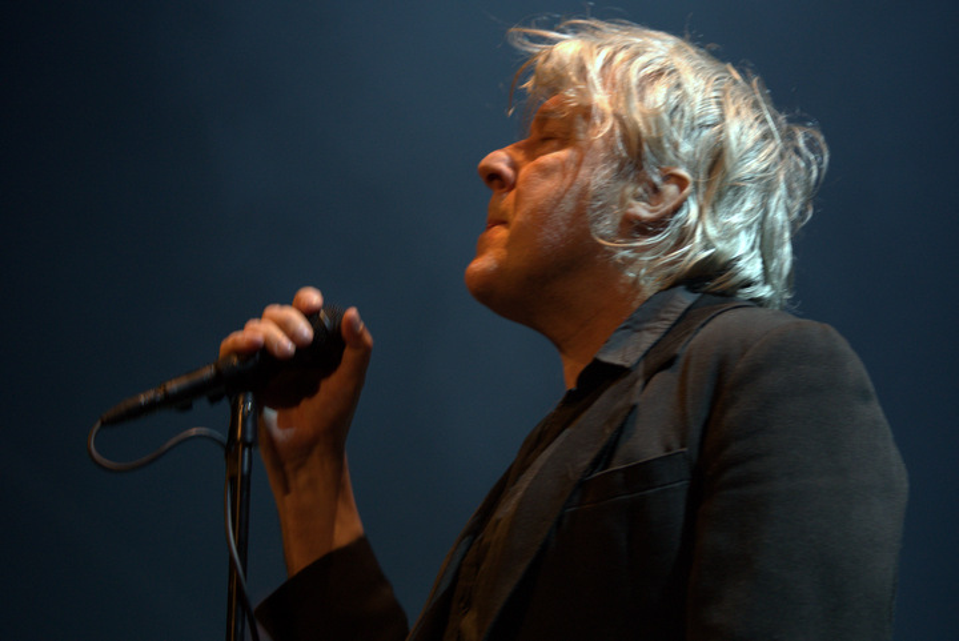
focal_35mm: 225
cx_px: 480
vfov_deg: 6.1
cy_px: 320
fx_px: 5997
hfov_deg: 9.1
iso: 800
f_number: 2.8
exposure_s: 1/125
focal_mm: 150
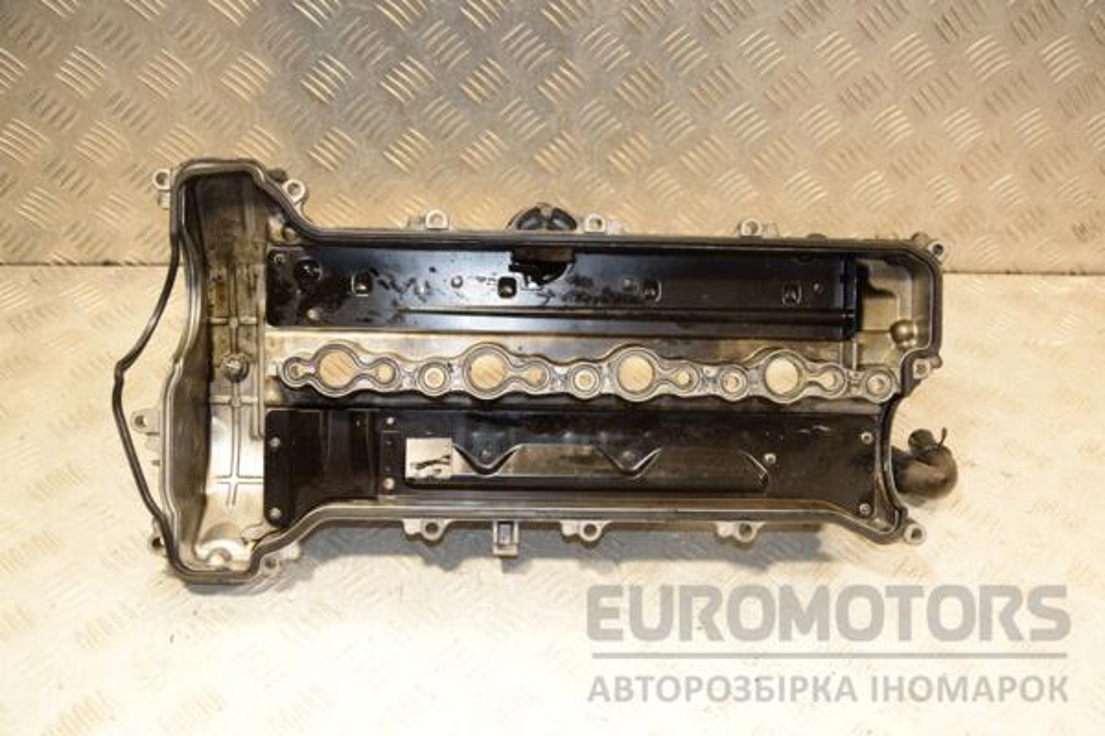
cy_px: 368
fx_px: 1151
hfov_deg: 51.3
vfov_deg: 35.5
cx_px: 552
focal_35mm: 38
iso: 800
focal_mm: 25
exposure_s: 1/200
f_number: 5
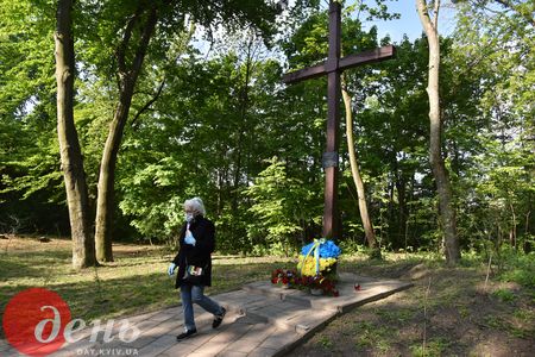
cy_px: 178
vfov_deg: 53.1
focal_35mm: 24
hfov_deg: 73.7
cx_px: 268
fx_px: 357
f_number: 5
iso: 500
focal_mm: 24
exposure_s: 1/1000
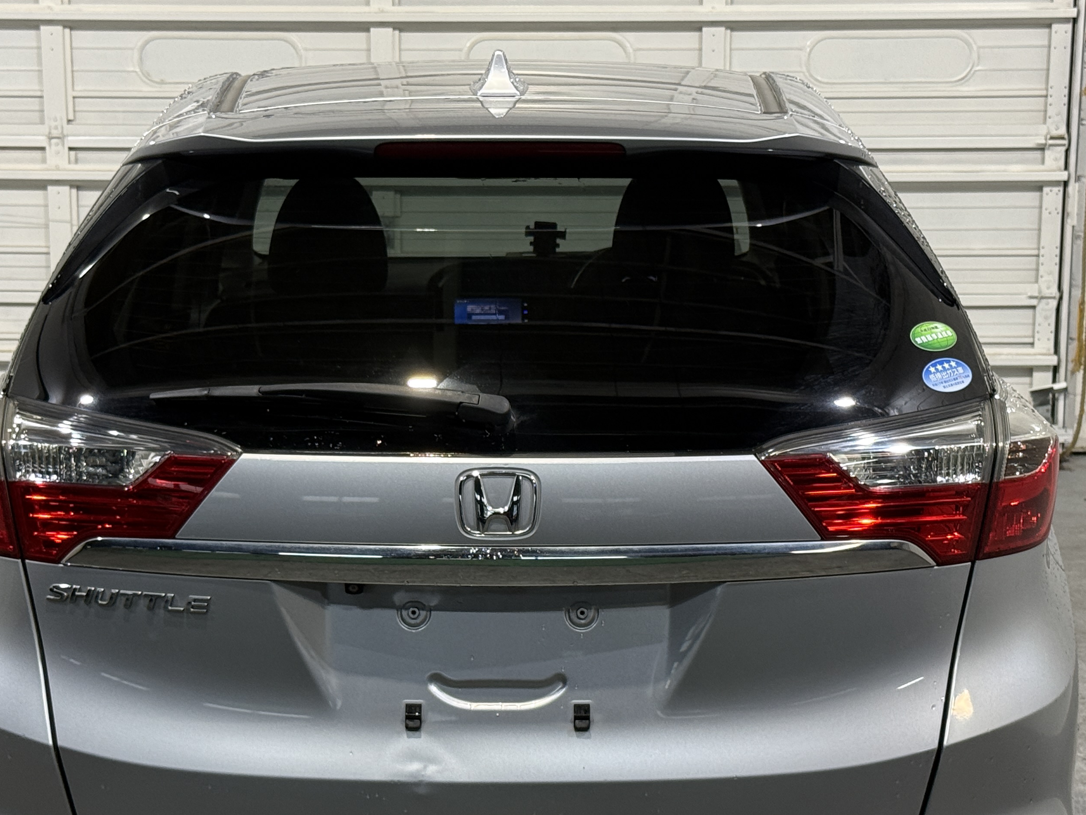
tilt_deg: -10.8
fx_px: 2416
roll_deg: +0.0
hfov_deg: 25.3
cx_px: 502
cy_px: 520
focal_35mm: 77
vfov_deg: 19.1
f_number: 1.78
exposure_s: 1/60
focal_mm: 6.76
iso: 160
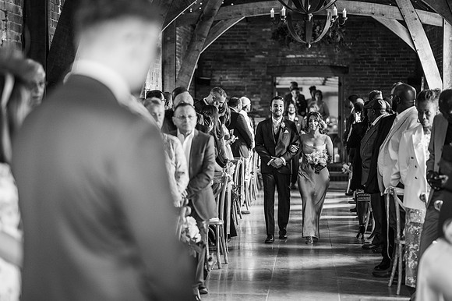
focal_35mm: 85
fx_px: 1067
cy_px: 150
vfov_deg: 16.1
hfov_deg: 23.9
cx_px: 226
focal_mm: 85
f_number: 1.8
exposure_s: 1/200
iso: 560
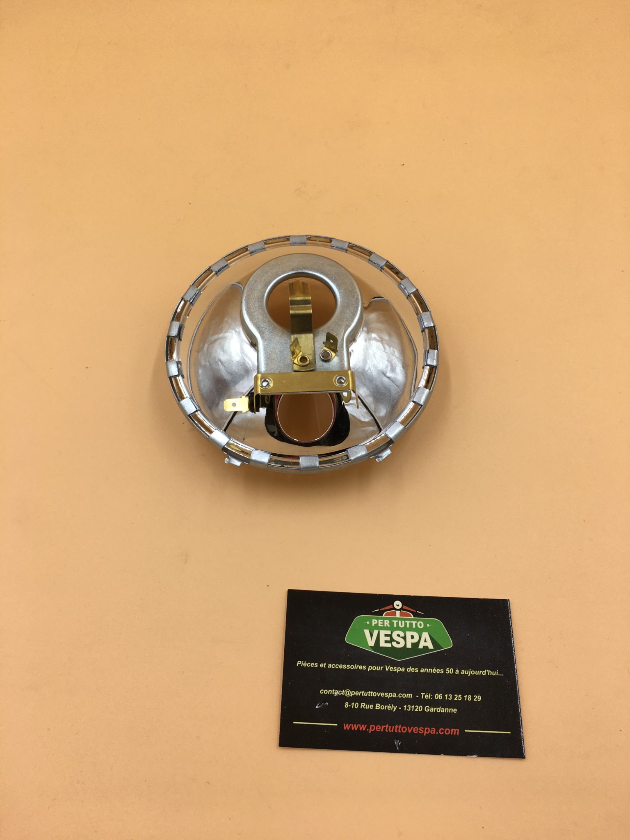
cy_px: 420
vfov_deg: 61.7
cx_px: 315
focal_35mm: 29
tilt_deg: -63.2
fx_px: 704
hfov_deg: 48.2
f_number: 2.2
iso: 25
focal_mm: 4.15
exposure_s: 1/201
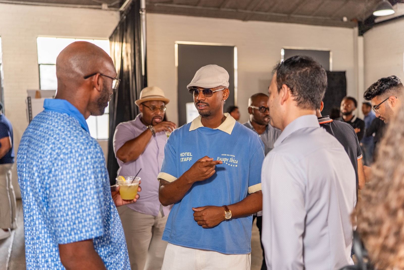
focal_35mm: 35
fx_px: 393
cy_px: 135
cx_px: 202
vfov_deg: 37.9
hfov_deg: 54.4
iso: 250
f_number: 2
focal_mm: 35
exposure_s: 1/125
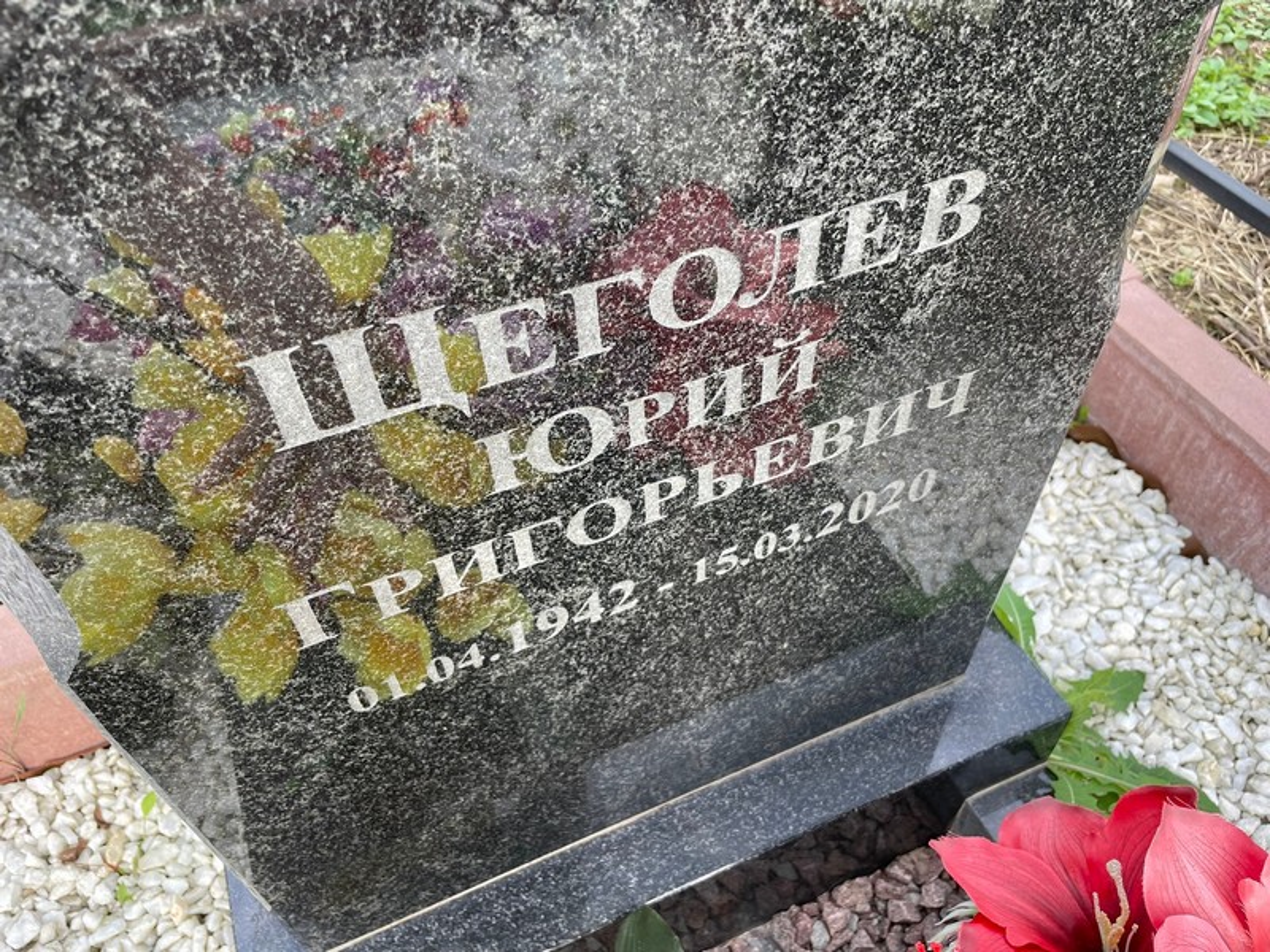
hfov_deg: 67.3
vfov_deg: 53.1
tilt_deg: -48.0
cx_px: 635
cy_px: 476
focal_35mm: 26
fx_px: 954
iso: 32
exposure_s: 1/146
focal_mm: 4.2
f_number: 1.6
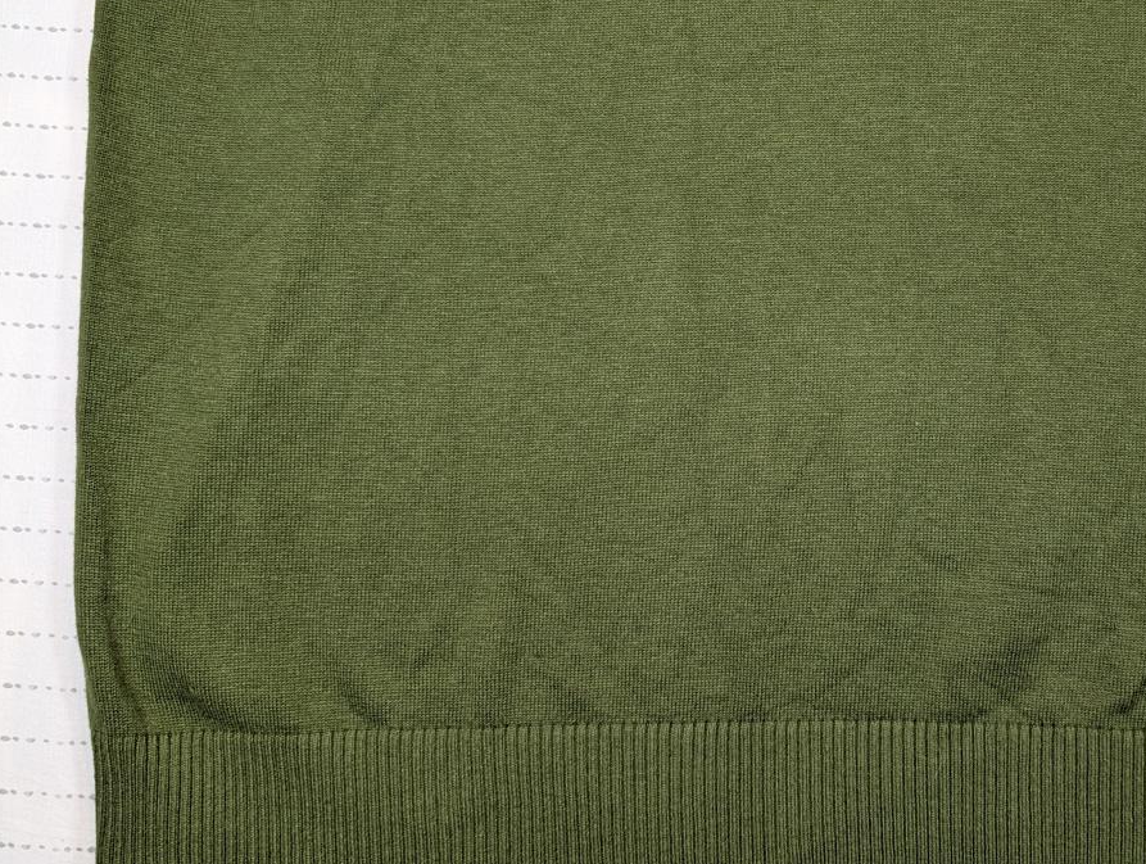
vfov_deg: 33.0
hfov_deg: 42.1
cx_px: 896
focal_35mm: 43
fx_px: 1426
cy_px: 209
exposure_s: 1/120
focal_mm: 6.9
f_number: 1.68
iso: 58
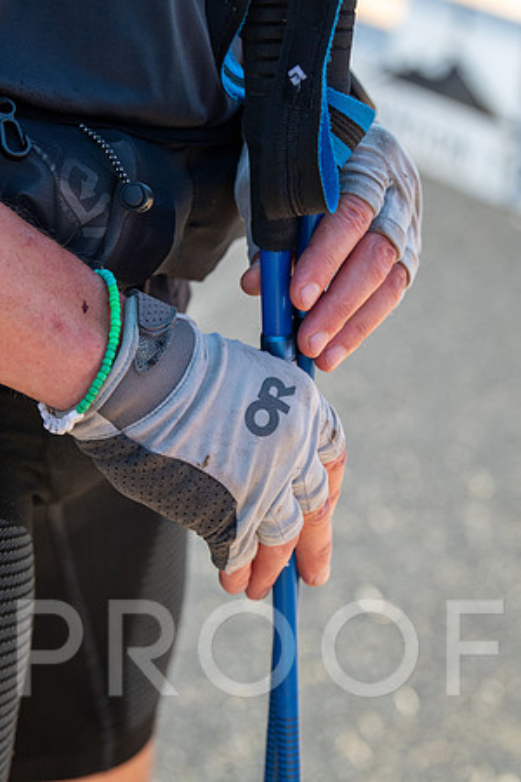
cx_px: 260
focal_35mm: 102
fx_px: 2214
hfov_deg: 13.4
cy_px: 391
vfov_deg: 20.0
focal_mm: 102
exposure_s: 1/640
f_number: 6.3
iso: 800
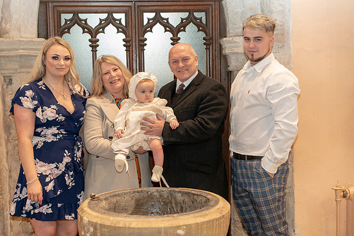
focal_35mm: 55
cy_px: 118
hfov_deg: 36.2
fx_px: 541
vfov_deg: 24.6
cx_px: 177
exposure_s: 1/160
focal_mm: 55
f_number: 4
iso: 3200
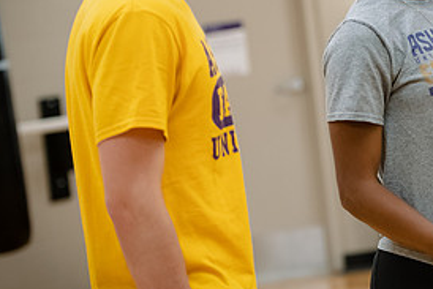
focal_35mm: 201
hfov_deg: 10.1
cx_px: 435
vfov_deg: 6.8
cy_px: 50
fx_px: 2419
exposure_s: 1/160
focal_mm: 95
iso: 1250
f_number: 3.2
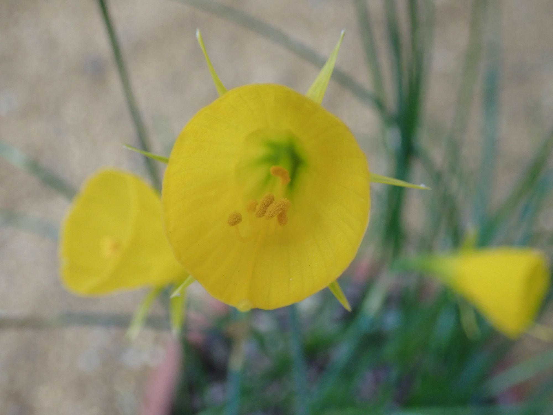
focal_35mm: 43
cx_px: 276
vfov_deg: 33.6
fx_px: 687
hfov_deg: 43.9
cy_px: 208
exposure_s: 1/160
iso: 320
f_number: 2.9
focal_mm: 7.86
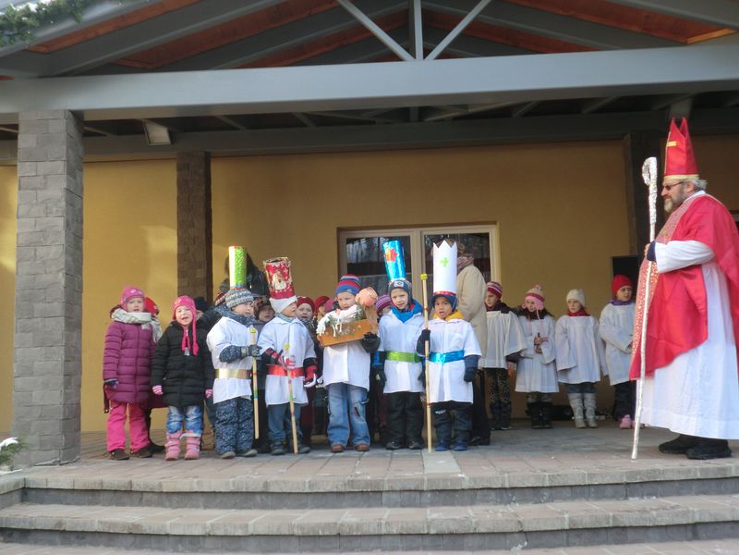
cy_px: 278
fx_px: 811
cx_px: 370
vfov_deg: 37.7
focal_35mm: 38
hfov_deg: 49.0
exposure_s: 1/100
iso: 50
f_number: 3.9
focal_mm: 6.9
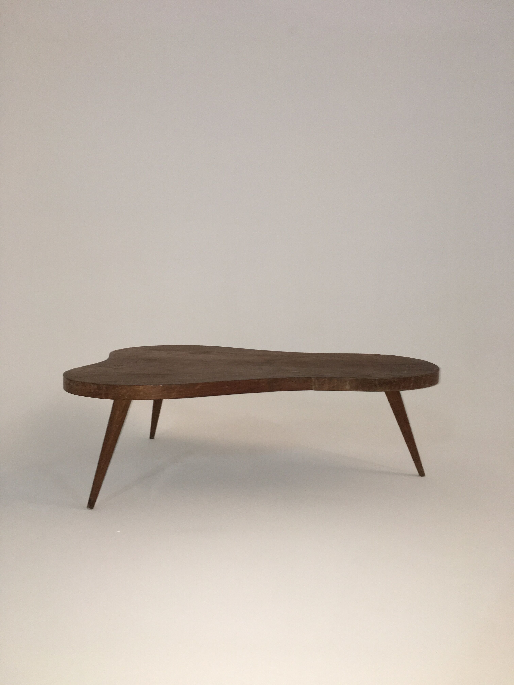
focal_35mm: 29
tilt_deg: -5.3
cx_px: 257
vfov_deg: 61.7
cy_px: 342
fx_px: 574
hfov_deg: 48.2
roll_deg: +0.7
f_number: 2.2
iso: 64
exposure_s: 1/33
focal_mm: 4.15
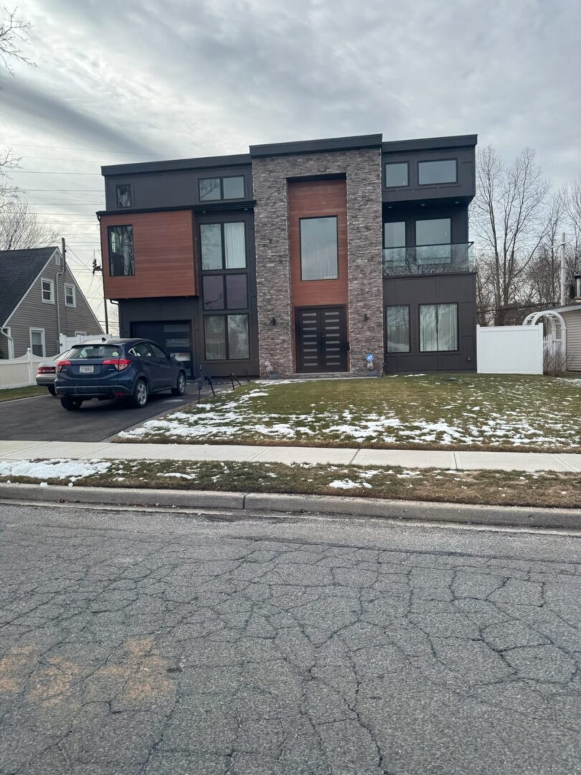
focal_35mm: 24
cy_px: 388
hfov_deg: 56.8
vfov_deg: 71.6
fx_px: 537
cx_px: 290
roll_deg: +1.5
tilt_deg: -1.7
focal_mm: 6.76
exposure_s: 1/256
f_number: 1.78
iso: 64
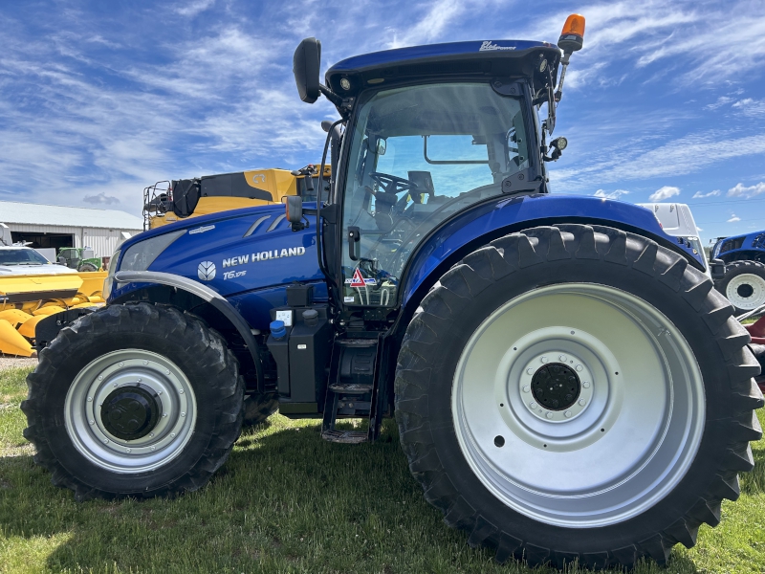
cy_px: 287
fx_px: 575
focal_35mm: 26
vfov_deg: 53.1
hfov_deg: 67.3
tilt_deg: -2.0
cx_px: 382
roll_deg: +0.7
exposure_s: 1/2632
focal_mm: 5.7
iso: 50
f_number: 1.5
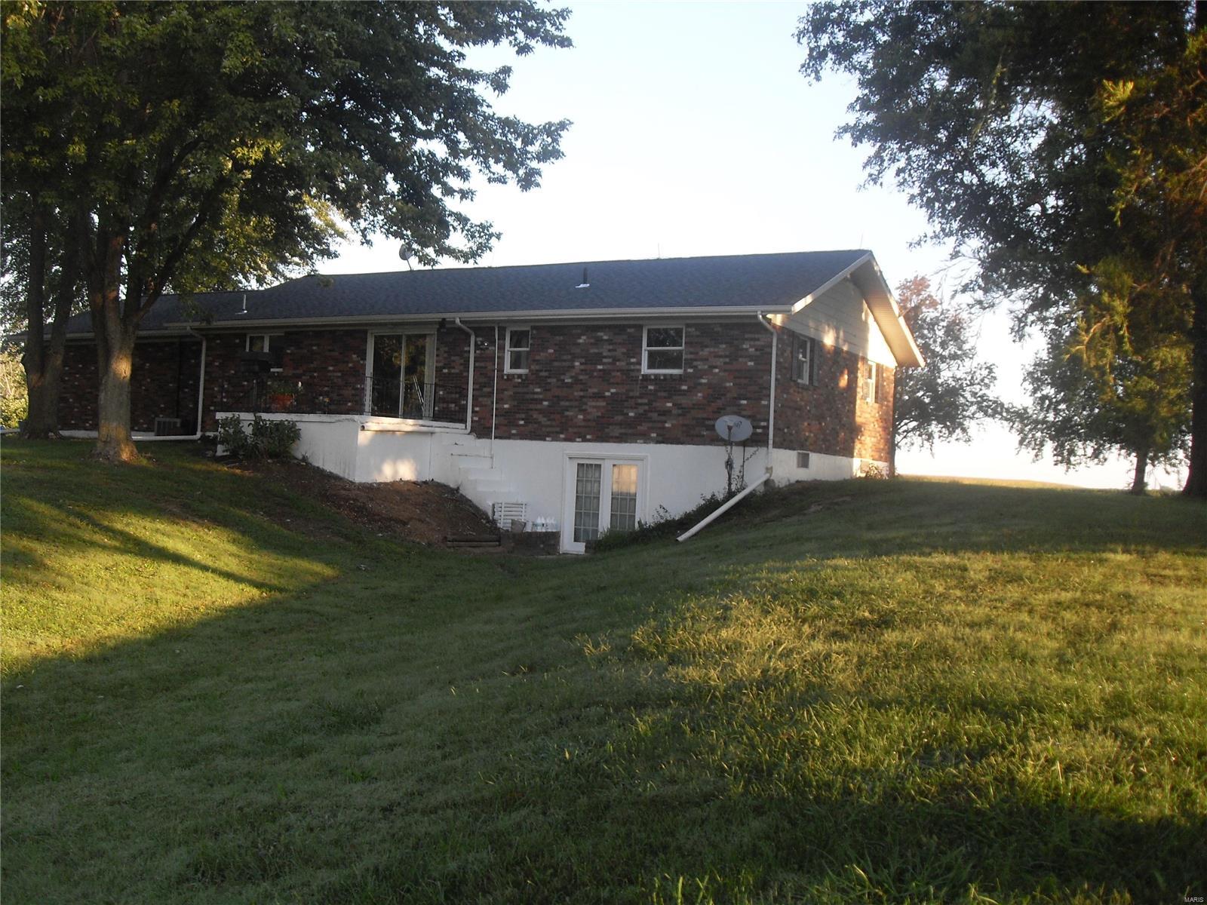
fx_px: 1290
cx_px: 604
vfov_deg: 38.7
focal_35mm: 37
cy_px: 452
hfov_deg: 50.1
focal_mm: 6.3
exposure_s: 1/125
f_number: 2.8
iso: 80
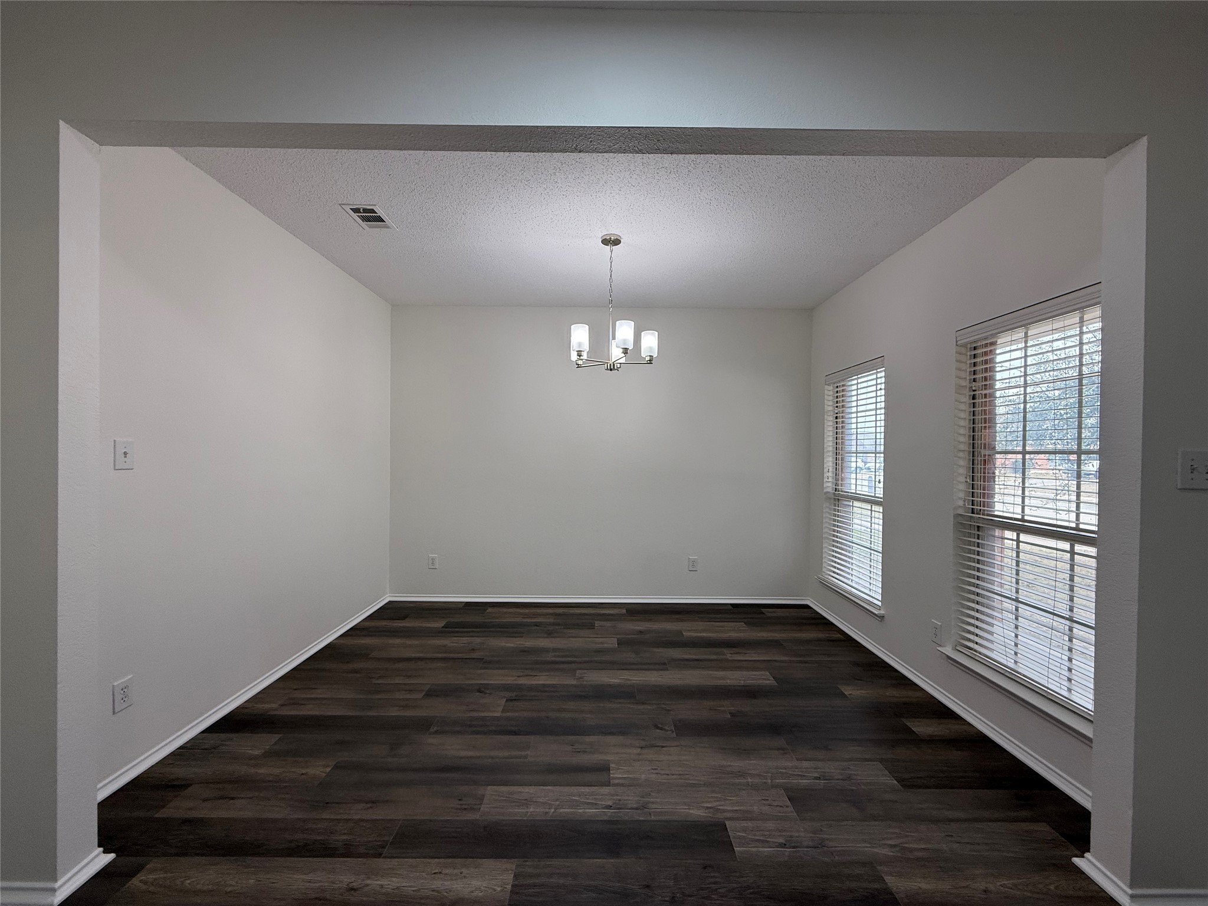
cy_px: 453
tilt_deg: -0.2
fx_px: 489
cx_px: 604
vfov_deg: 85.7
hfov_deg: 102.1
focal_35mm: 14
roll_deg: -0.4
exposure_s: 1/120
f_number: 2.2
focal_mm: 2.22
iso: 100
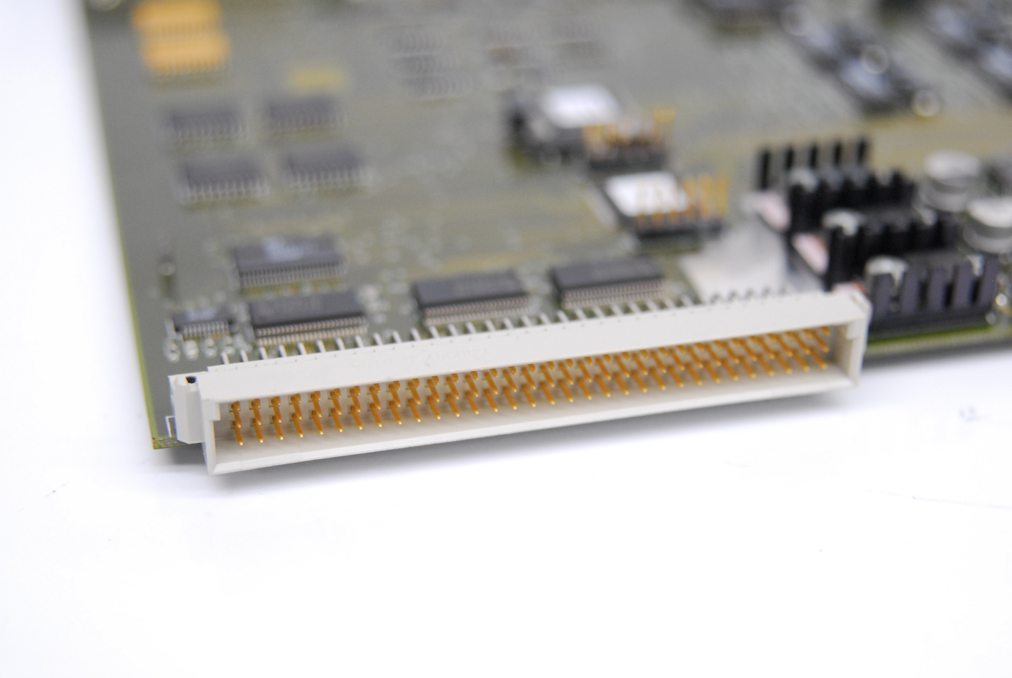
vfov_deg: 19.0
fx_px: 2026
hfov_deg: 28.0
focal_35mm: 72
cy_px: 339
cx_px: 506
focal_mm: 48
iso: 800
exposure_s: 1/100
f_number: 3.5
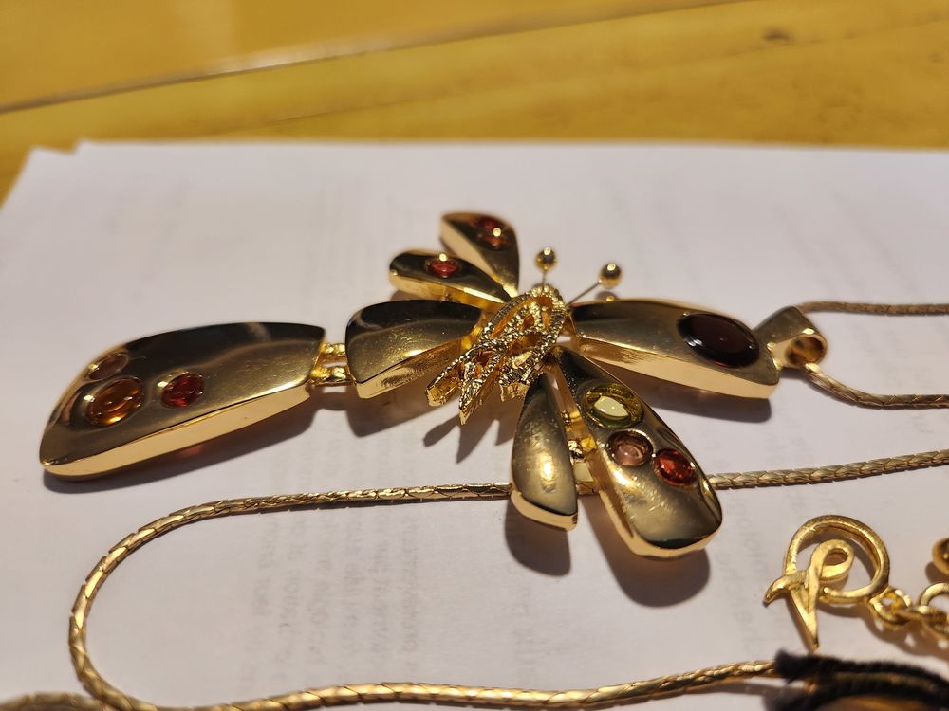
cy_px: 356
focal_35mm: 23
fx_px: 631
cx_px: 474
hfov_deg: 73.9
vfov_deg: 58.9
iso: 320
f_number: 1.8
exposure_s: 1/100
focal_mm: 5.4
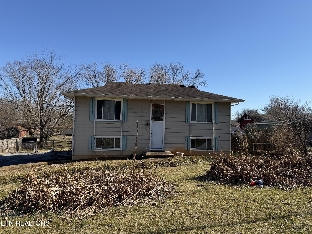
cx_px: 156
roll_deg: -1.4
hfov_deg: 71.6
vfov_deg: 56.8
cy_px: 117
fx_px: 216
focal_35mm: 24
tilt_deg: +2.2
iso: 80
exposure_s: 1/3425
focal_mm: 6.76
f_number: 1.78
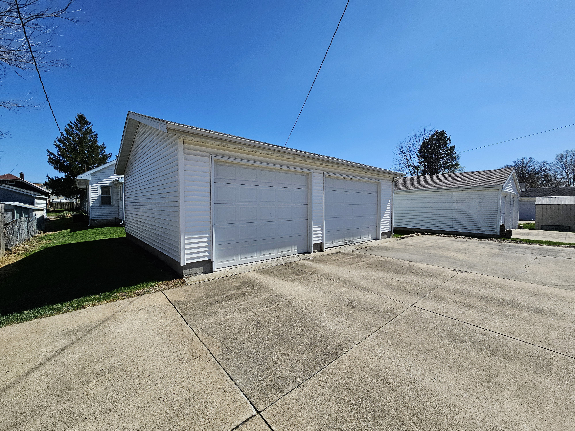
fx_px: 216
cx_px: 288
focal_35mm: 13
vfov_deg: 89.9
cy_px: 216
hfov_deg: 106.2
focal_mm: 2.2
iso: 50
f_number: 2.2
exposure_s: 1/4131
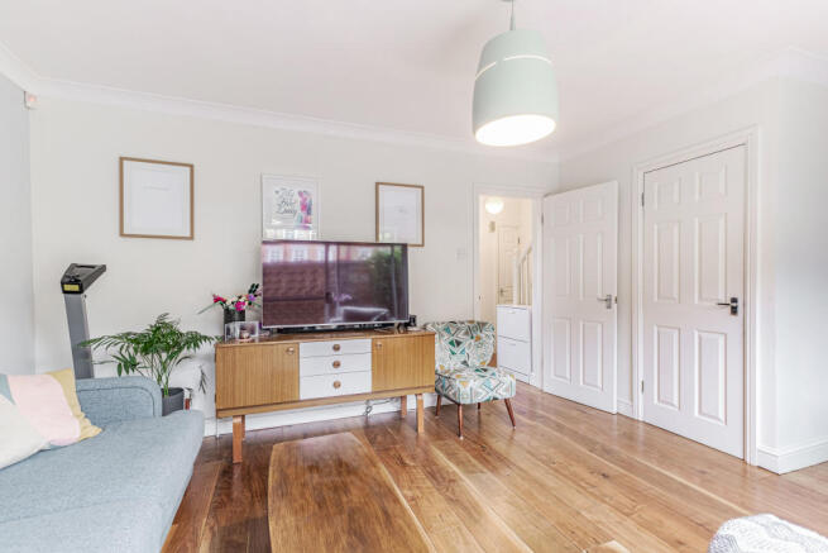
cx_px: 414
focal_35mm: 15
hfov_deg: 100.4
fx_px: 345
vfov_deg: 77.4
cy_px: 276
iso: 100
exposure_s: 1/2
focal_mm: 10
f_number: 8
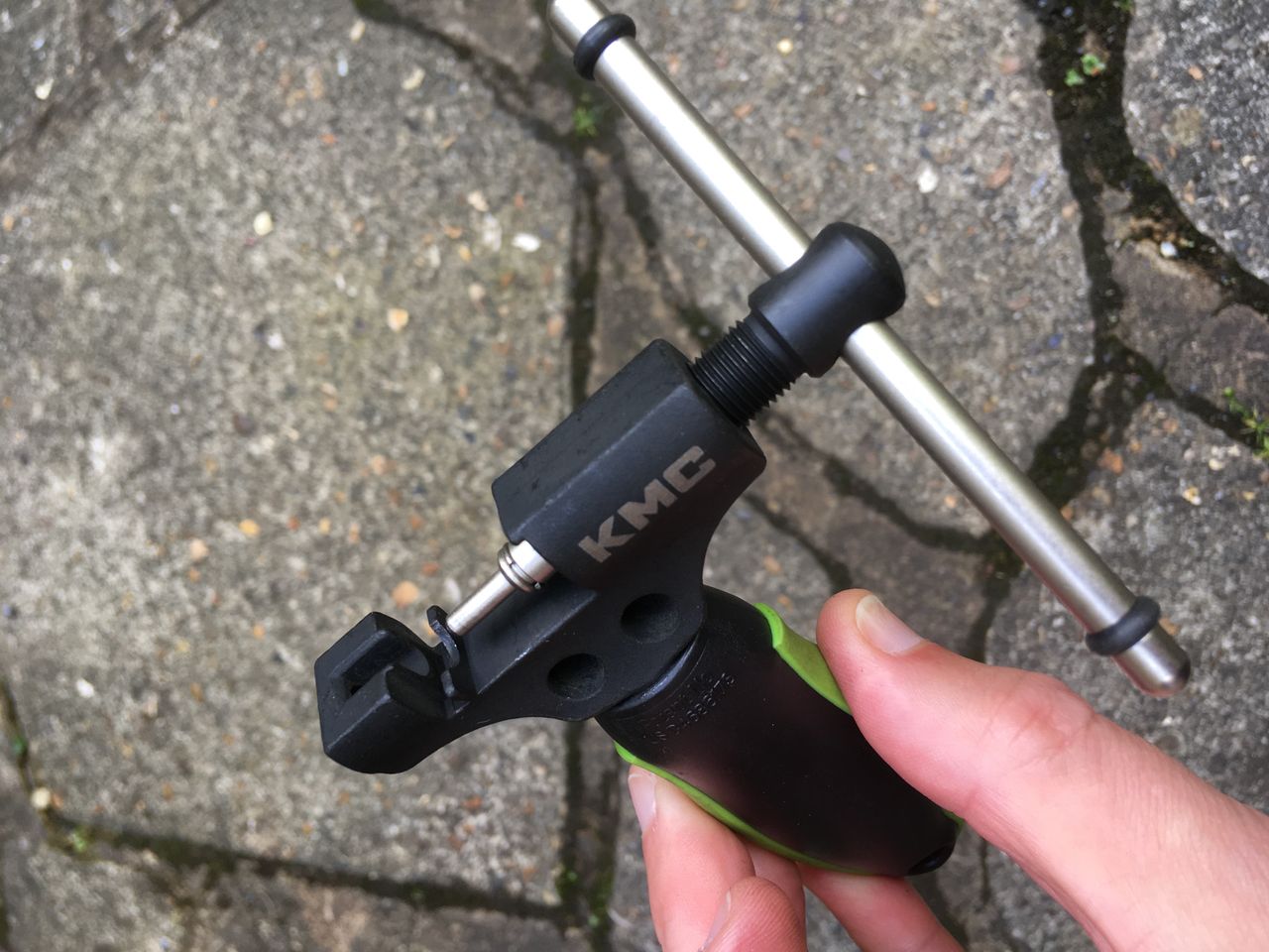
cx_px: 634
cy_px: 476
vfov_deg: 48.2
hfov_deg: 61.7
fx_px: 1063
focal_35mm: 29
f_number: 2.2
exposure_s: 1/100
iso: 32
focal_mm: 4.15
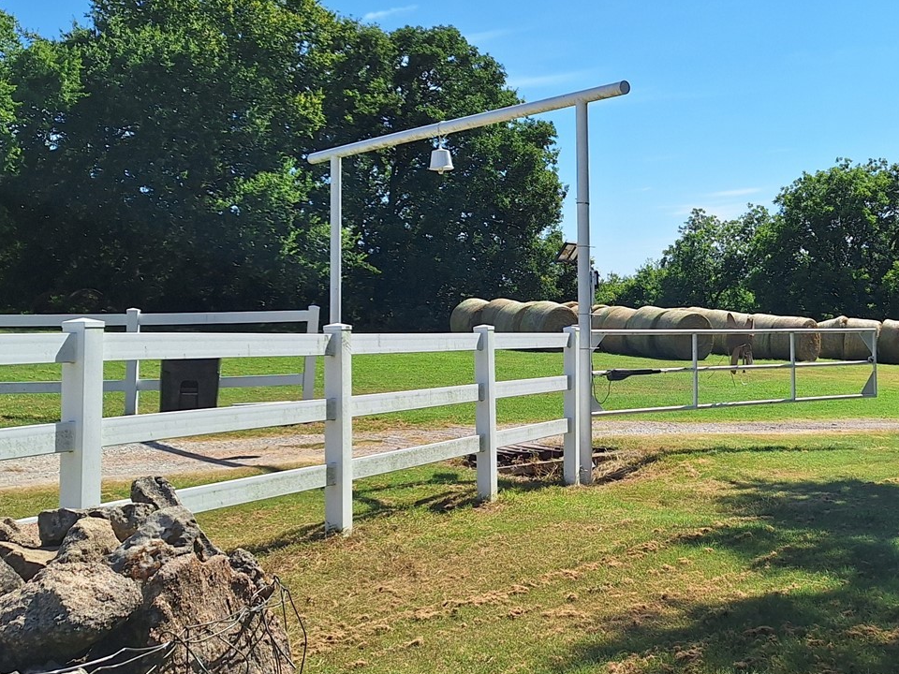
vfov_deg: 31.3
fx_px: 1195
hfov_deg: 40.0
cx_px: 687
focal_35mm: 46
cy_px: 236
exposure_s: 1/3861
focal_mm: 5.54
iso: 40
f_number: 1.8
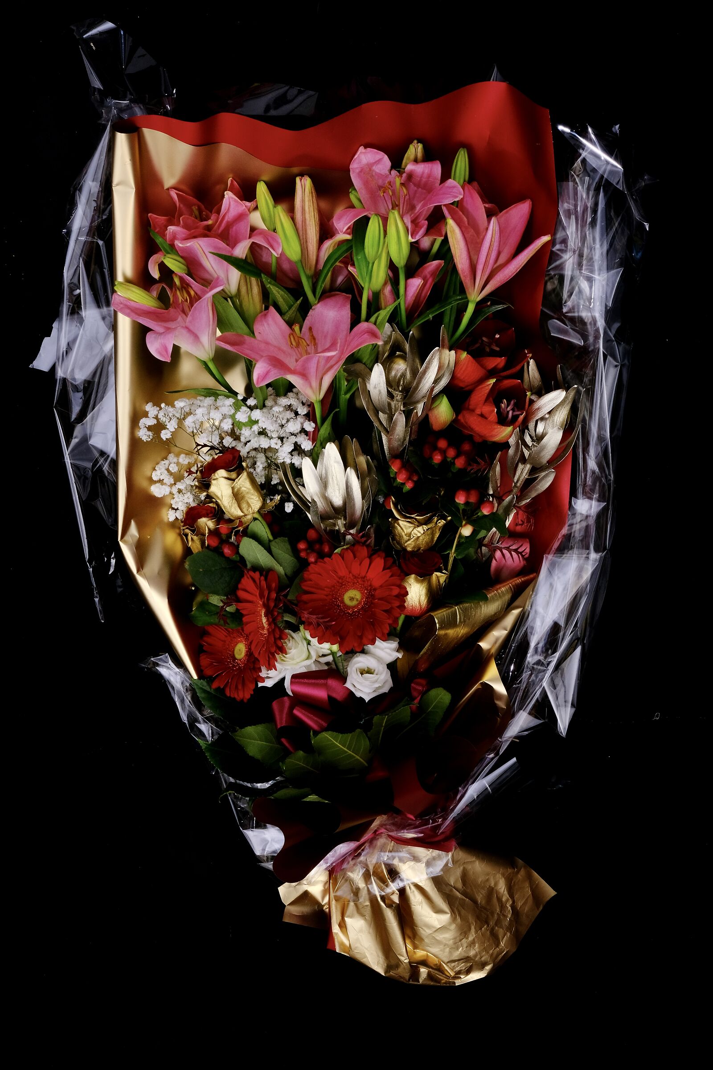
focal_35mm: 56
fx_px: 1664
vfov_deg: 35.6
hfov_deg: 24.2
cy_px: 535
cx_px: 356
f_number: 16
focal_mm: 37.6
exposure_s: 1/250
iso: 400
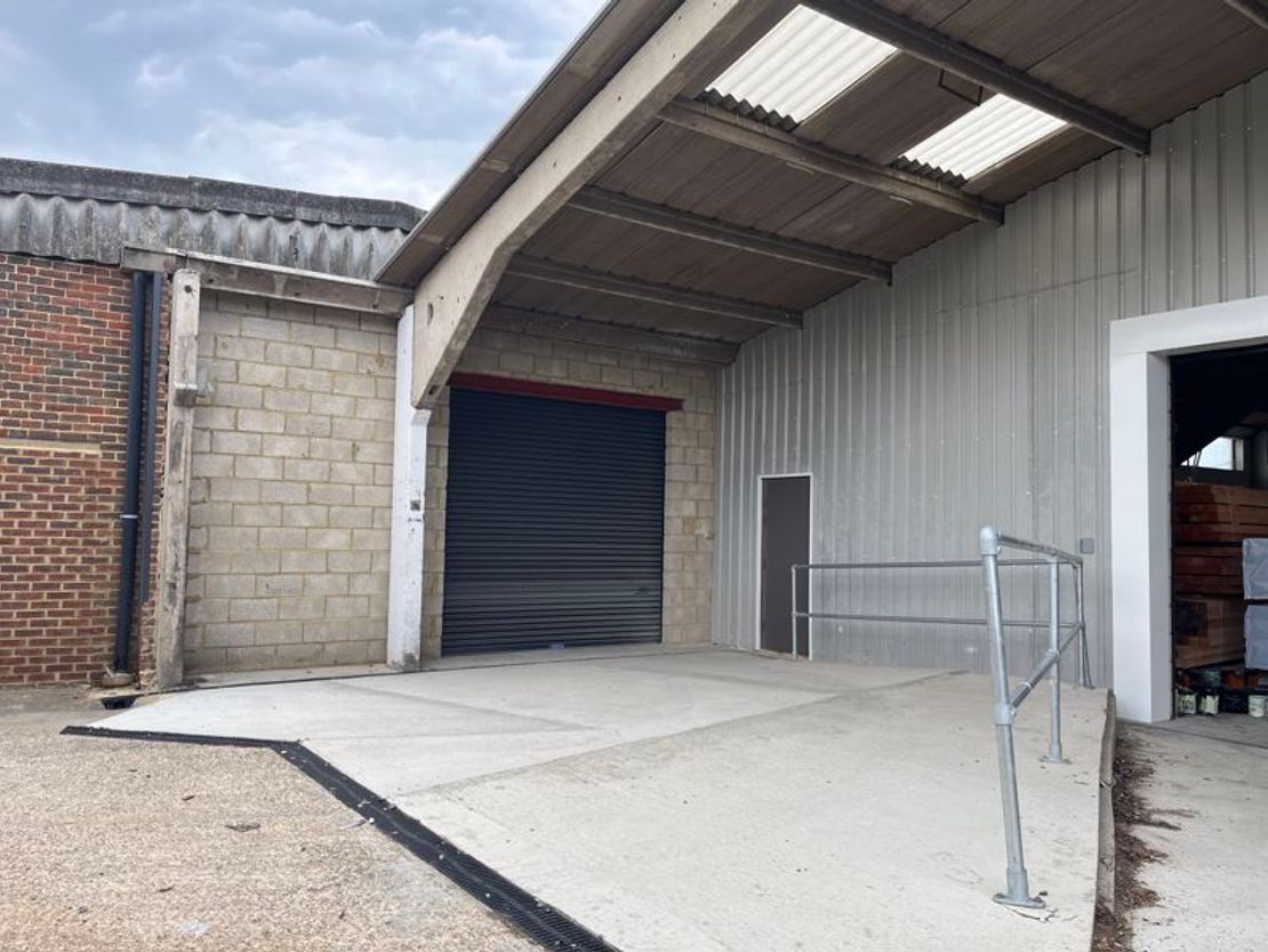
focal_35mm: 26
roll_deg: +0.0
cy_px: 476
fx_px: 953
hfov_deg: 67.3
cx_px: 634
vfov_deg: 53.1
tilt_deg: +1.9
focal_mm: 5.1
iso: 50
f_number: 1.6
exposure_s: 1/550
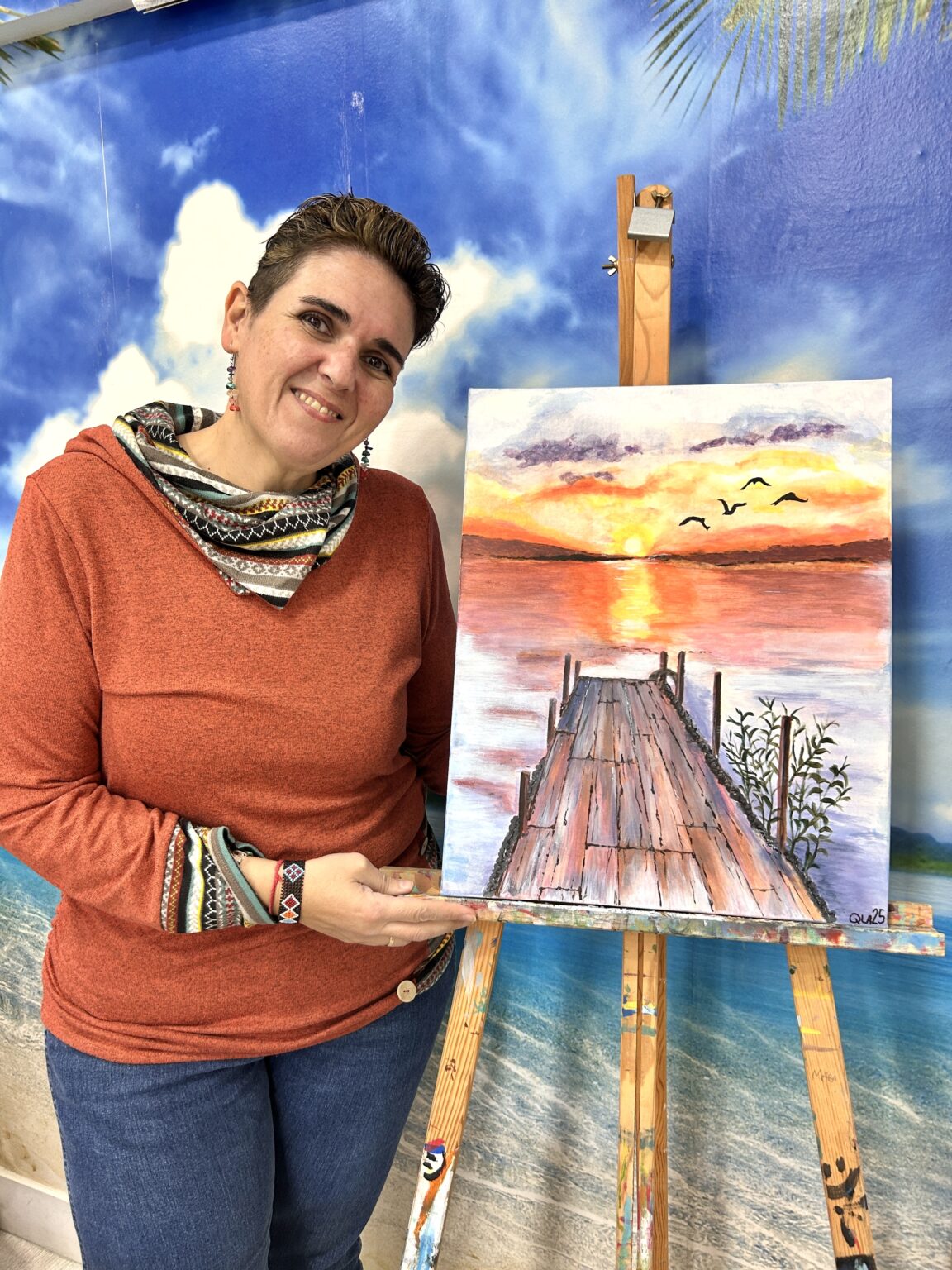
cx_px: 476
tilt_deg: -8.5
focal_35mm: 26
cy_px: 635
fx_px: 953
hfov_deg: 53.1
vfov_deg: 67.3
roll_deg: +0.2
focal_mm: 5.7
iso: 100
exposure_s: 1/50
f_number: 1.5
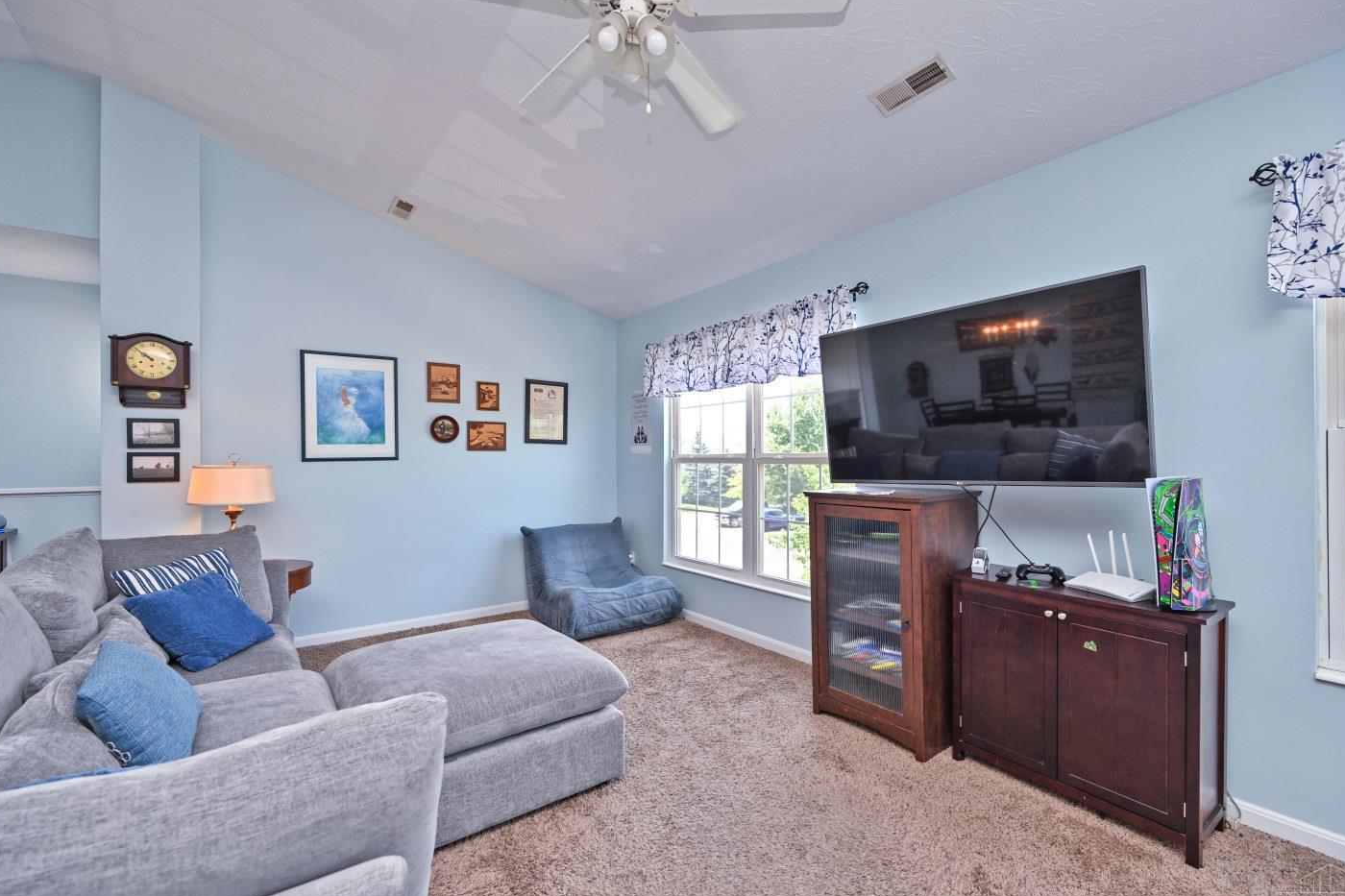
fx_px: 560
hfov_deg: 100.4
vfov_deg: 77.3
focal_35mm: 15
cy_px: 460
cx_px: 678
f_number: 5
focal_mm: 14
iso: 200
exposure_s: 1/100
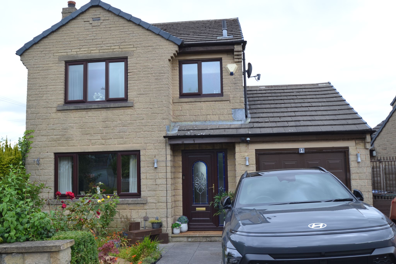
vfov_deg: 41.7
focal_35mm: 32
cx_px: 198
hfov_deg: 59.5
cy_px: 132
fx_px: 346
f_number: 5.6
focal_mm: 21
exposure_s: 1/125
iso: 140
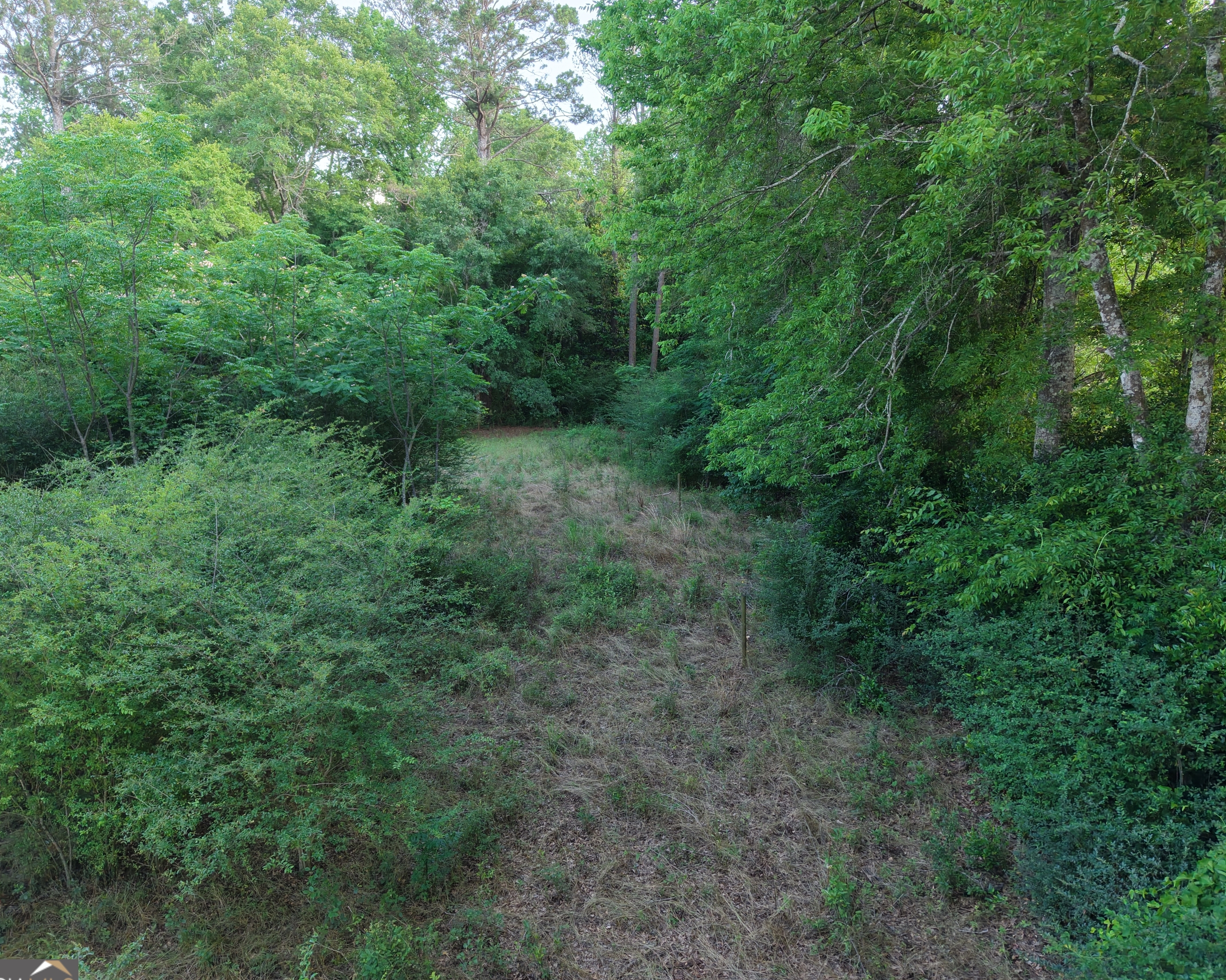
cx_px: 606
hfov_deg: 66.0
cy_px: 500
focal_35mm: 26
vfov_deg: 54.9
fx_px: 943
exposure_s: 1/80
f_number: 1.8
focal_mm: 8.67
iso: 100
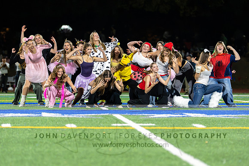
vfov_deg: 7.2
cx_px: 124
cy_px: 94
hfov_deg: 10.8
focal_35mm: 190
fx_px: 1312
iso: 9000
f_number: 2.8
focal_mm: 155
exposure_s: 1/1000
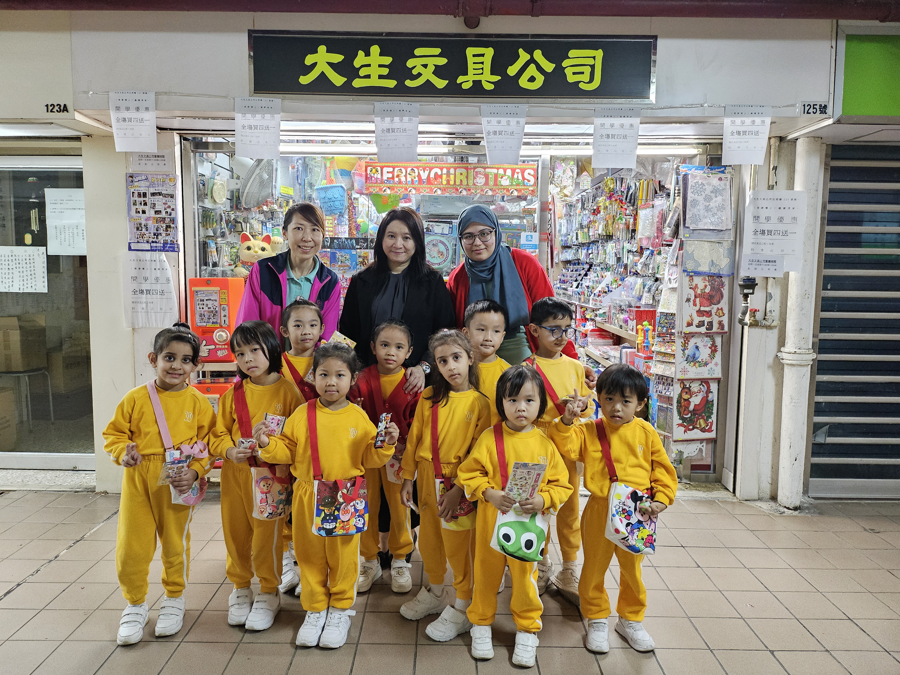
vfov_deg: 56.8
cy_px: 338
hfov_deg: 71.6
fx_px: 624
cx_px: 450
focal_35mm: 24
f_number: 1.8
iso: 640
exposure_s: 1/50
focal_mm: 5
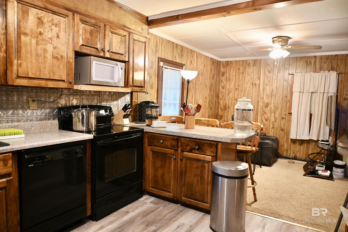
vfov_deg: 50.3
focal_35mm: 26
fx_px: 246
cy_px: 116
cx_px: 174
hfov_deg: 70.5
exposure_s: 1/60
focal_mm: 25.5
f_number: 4.2
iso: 3200
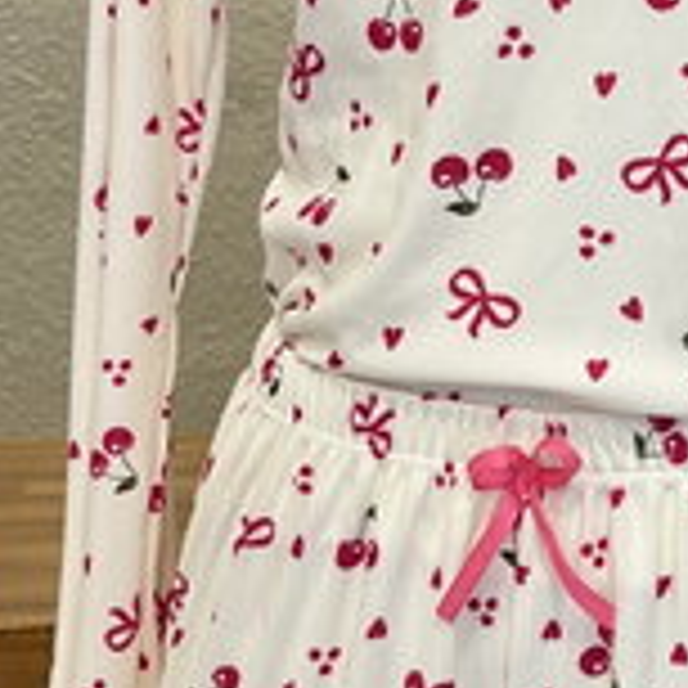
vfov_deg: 21.6
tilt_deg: -4.0
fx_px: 1799
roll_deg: -1.6
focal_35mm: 80
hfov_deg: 20.7
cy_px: 254
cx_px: 751
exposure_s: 1/50
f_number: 1.6
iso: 64
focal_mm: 5.1
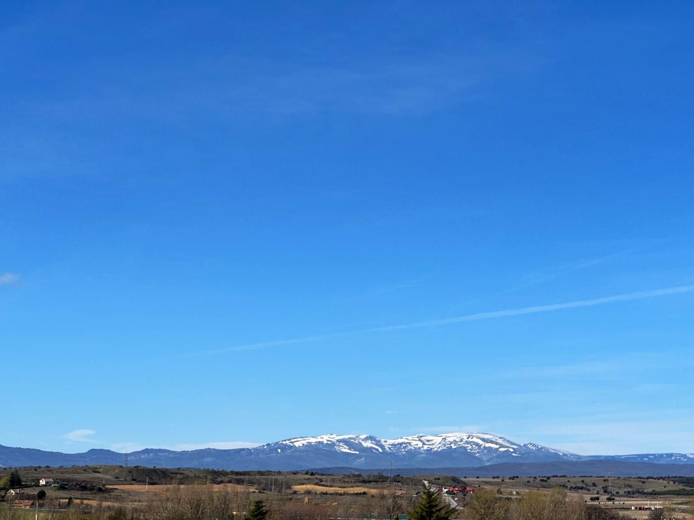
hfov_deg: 25.3
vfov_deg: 19.1
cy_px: 260
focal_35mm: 77
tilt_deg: +8.5
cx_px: 347
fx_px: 1544
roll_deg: -0.8
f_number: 2.8
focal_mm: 9
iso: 25
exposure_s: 1/1357
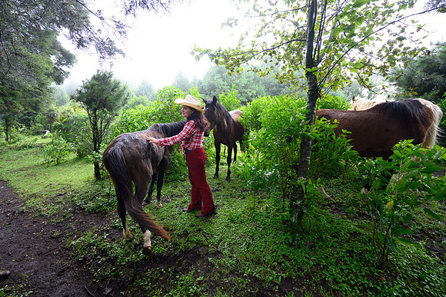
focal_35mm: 16
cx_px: 223
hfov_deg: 98.5
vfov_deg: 75.5
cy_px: 148
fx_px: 192
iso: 800
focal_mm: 15.5
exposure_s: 1/250
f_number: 4
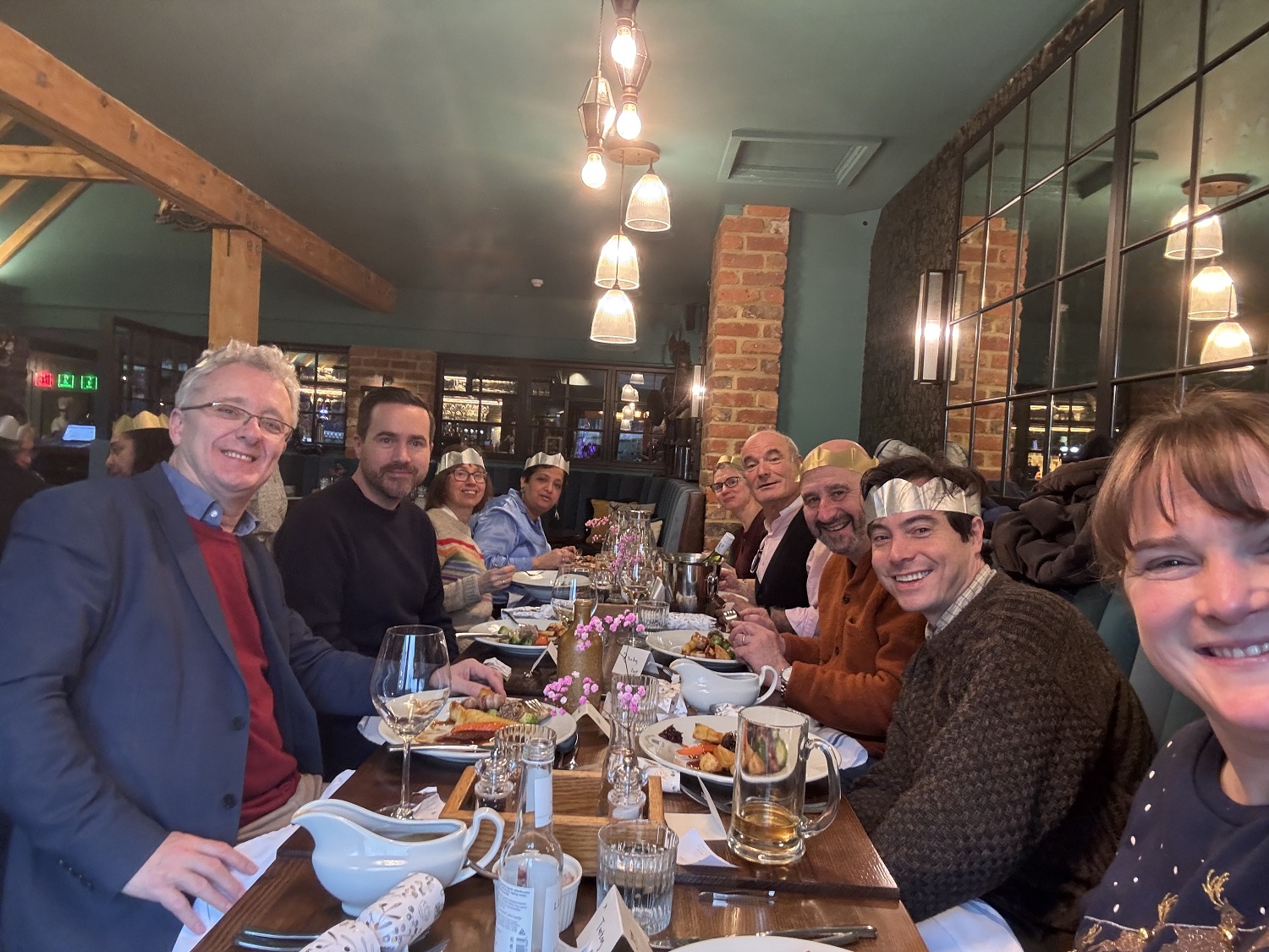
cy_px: 476
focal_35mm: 23
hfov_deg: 73.9
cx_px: 634
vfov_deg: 58.9
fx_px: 843
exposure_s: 1/25
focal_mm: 2.69
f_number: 1.9
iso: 320
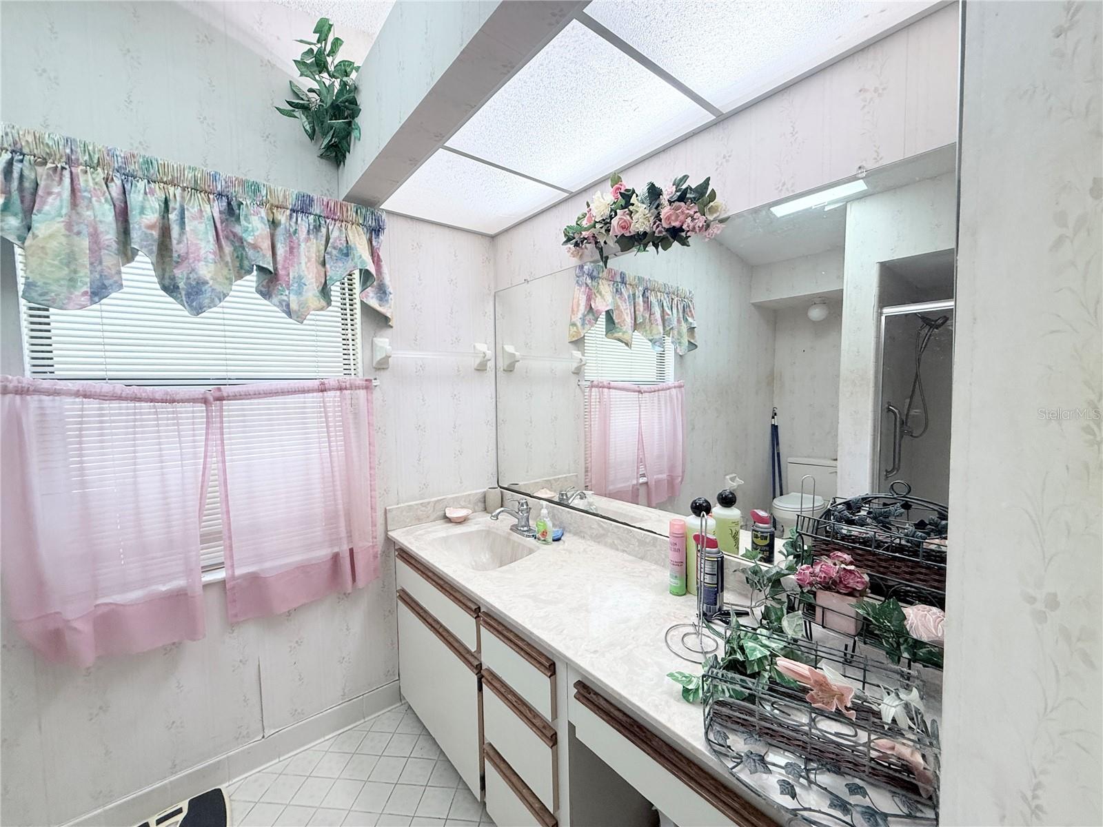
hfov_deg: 102.1
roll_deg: -0.2
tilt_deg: -2.4
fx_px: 446
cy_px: 414
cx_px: 552
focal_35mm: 14
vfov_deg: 85.7
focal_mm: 2.22
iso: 160
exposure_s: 1/120
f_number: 2.2
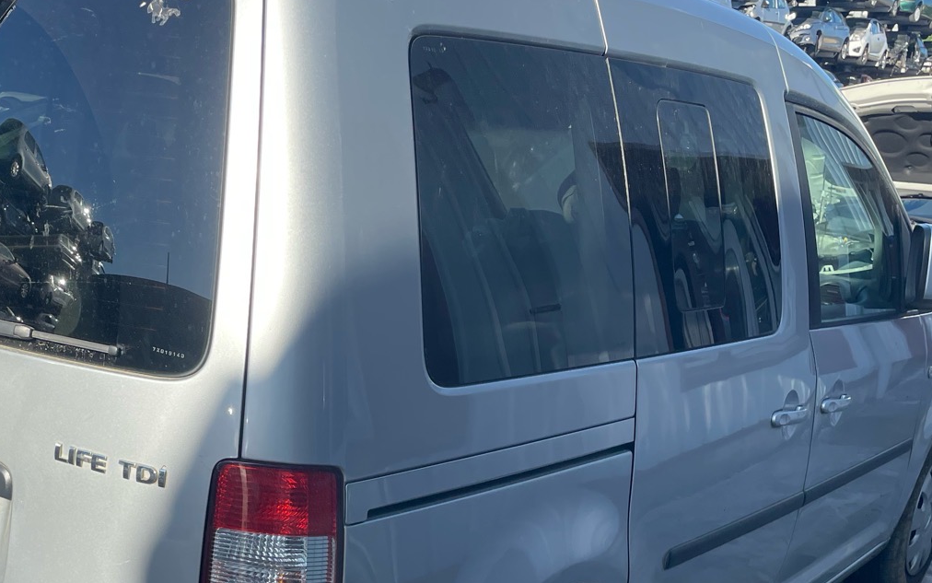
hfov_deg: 40.5
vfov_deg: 26.1
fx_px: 1245
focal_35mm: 49
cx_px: 308
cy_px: 413
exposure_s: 1/1366
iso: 32
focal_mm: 4.2
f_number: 1.6
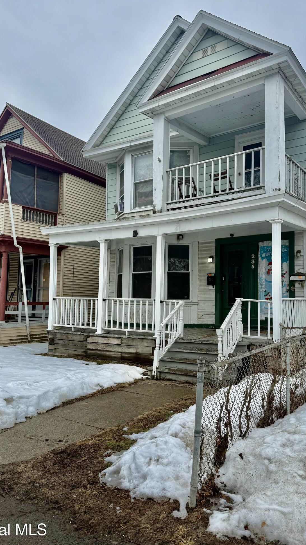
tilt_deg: +5.2
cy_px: 274
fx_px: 390
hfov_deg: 42.8
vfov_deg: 69.9
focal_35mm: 27
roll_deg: -1.1
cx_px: 174
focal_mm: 6.76
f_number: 1.78
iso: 80
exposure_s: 1/1901
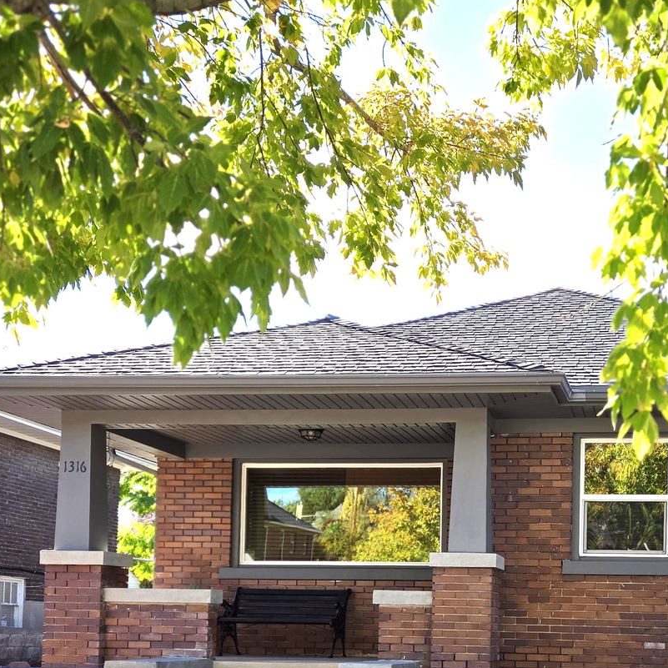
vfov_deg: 31.4
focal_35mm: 52
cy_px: 585
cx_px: 516
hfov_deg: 32.1
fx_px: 1135
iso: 25
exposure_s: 1/607
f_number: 1.8
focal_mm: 5.4
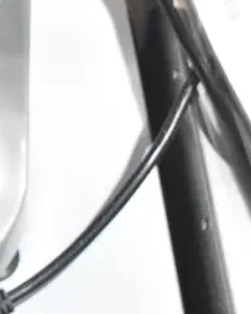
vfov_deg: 10.2
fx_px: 1679
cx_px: -70
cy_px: -215
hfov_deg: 8.4
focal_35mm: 181
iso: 6400
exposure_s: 1/250
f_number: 8
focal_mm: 34
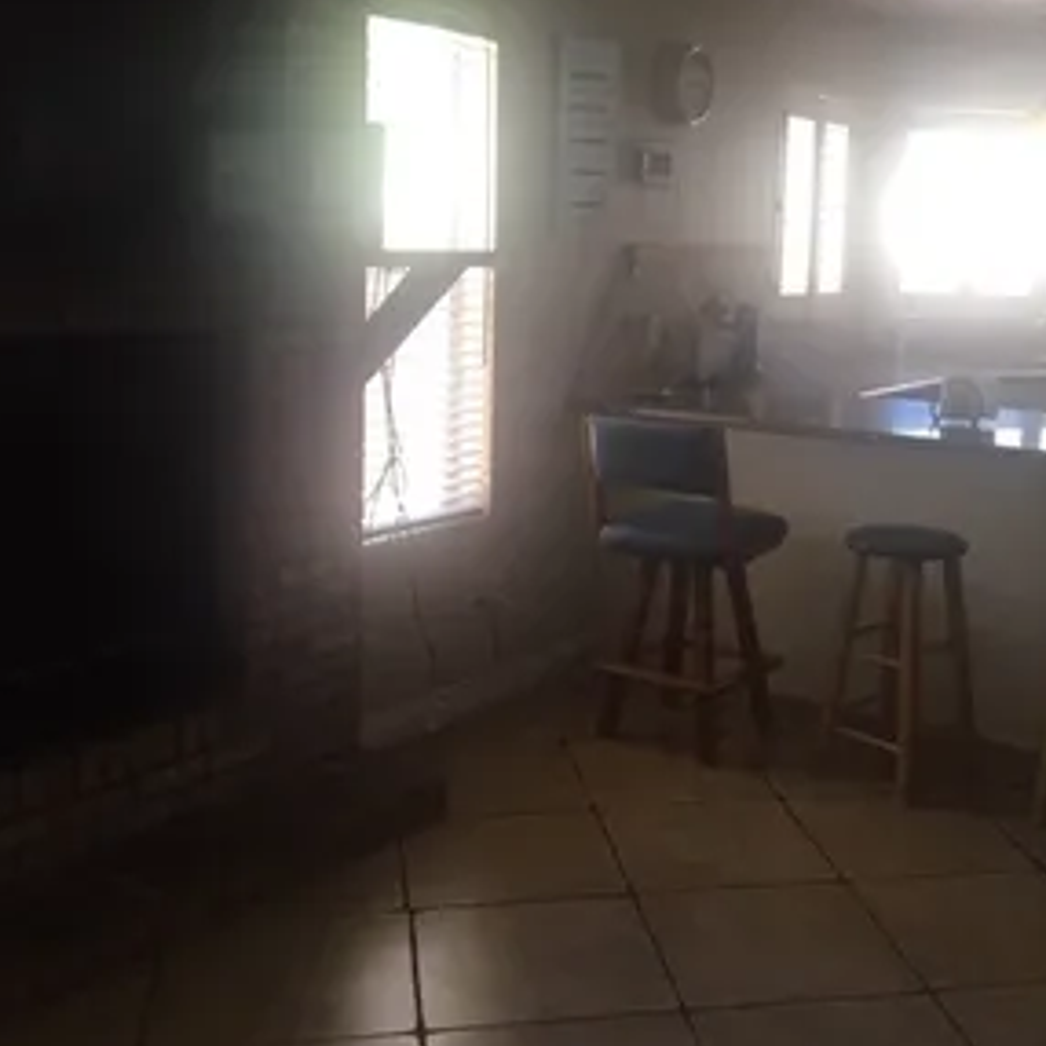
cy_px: 399
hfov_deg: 39.0
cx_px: 644
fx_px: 1470
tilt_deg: -6.5
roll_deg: -2.1
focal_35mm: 43
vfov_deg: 38.9
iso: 40
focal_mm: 4.2
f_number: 2.2
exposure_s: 1/30
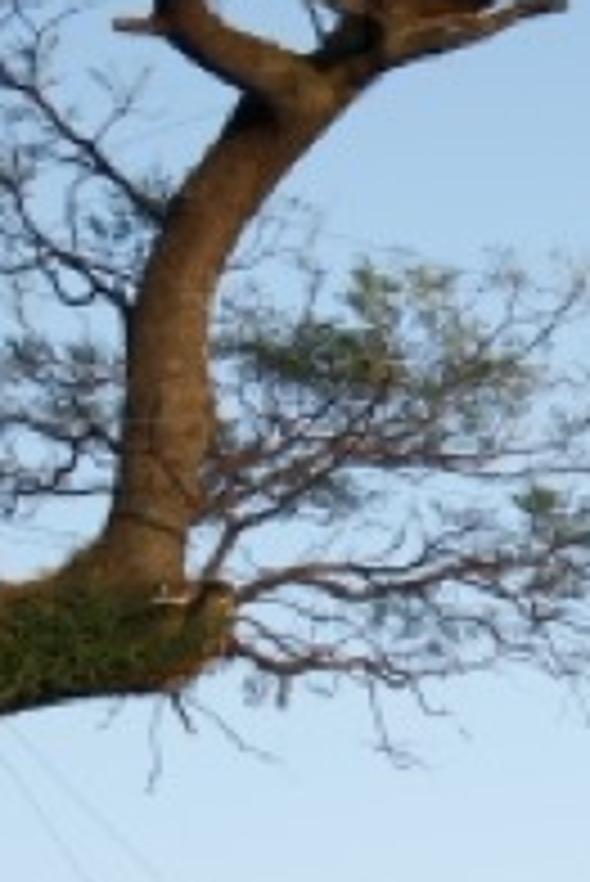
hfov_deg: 6.0
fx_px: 5595
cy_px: 1058
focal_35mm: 228
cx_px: 912
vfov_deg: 8.9
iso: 320
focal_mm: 23
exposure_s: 1/4700
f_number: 1.4
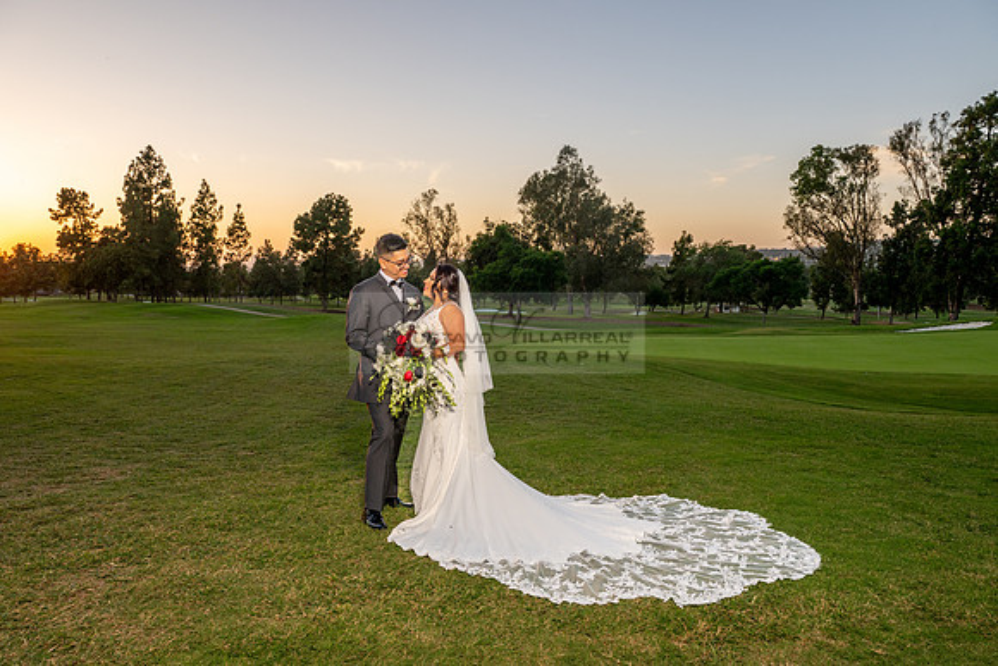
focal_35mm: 24
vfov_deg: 53.2
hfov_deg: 73.7
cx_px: 499
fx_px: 665
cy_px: 333
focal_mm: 24
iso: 320
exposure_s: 1/160
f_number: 7.1
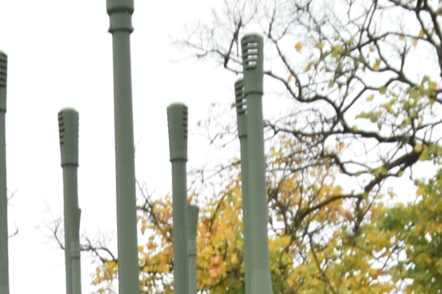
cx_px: 32
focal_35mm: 259
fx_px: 3180
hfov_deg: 7.9
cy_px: 857
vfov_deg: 5.1
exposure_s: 1/125
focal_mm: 24
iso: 250
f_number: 5.6
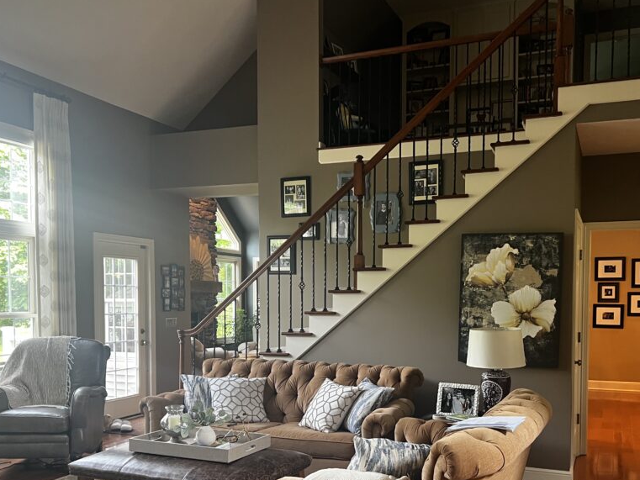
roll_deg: +0.2
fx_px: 647
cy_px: 318
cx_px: 357
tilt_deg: -1.1
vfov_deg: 40.2
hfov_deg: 52.5
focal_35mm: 35
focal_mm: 5.7
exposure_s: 1/60
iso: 125
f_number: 1.5
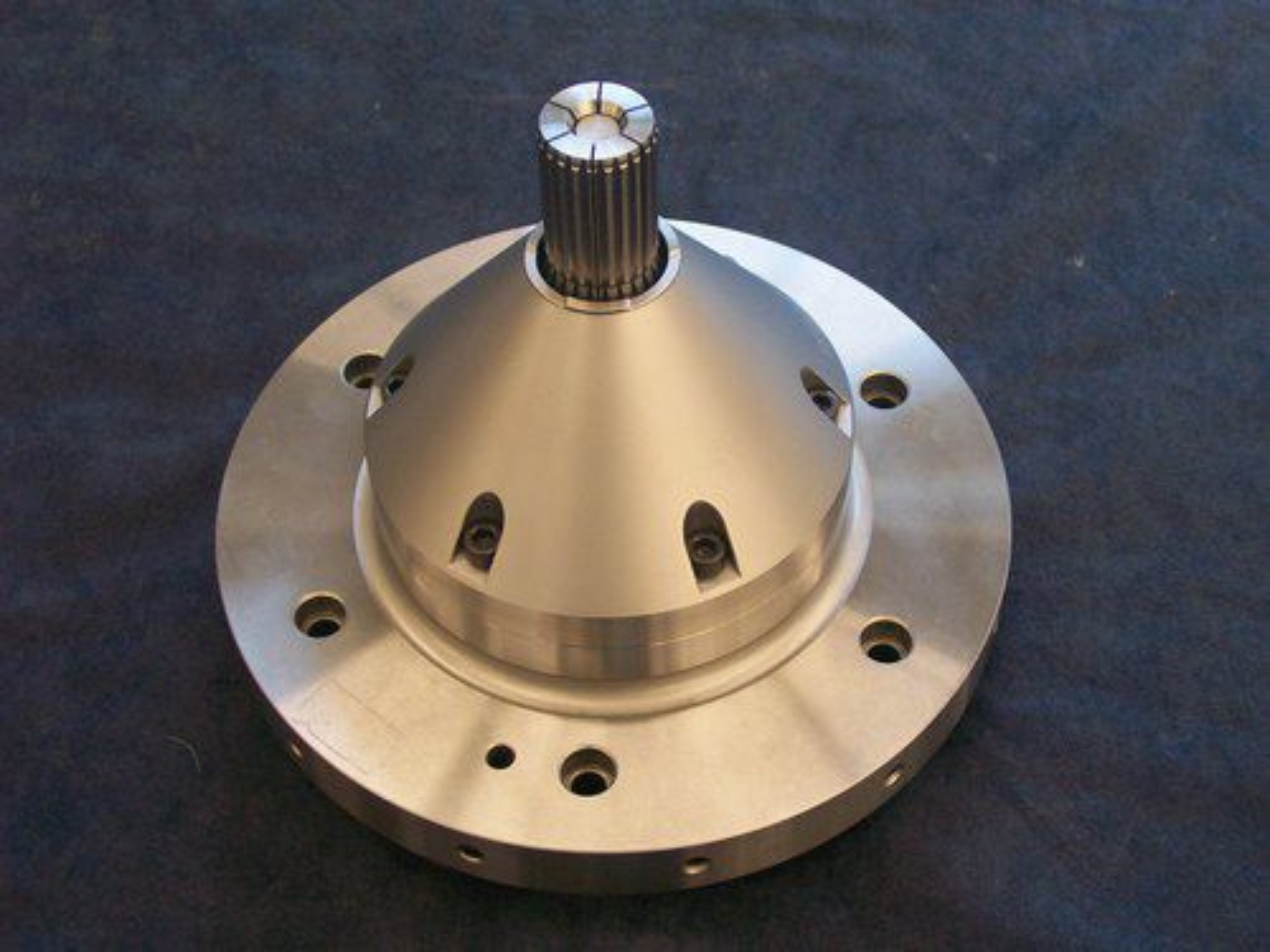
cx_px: 635
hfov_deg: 34.3
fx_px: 2055
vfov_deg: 26.1
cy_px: 476
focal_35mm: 56
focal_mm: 9.4
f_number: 3.4
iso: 160
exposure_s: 1/44.3
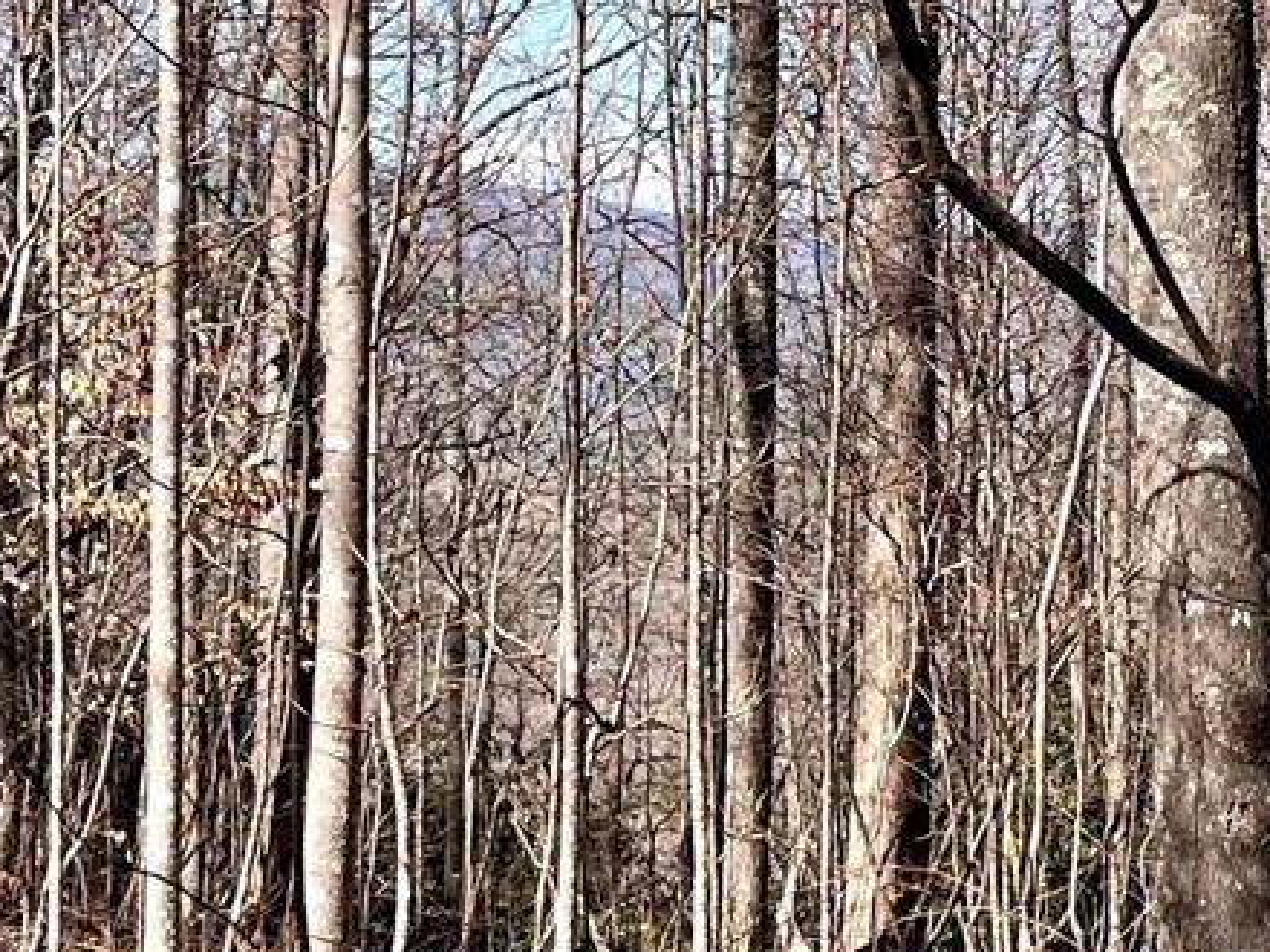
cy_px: 162
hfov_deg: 16.2
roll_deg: +1.0
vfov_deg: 12.2
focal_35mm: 121
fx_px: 4439
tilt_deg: +2.0
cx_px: 999
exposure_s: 1/1458
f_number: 1.6
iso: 50
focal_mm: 5.1
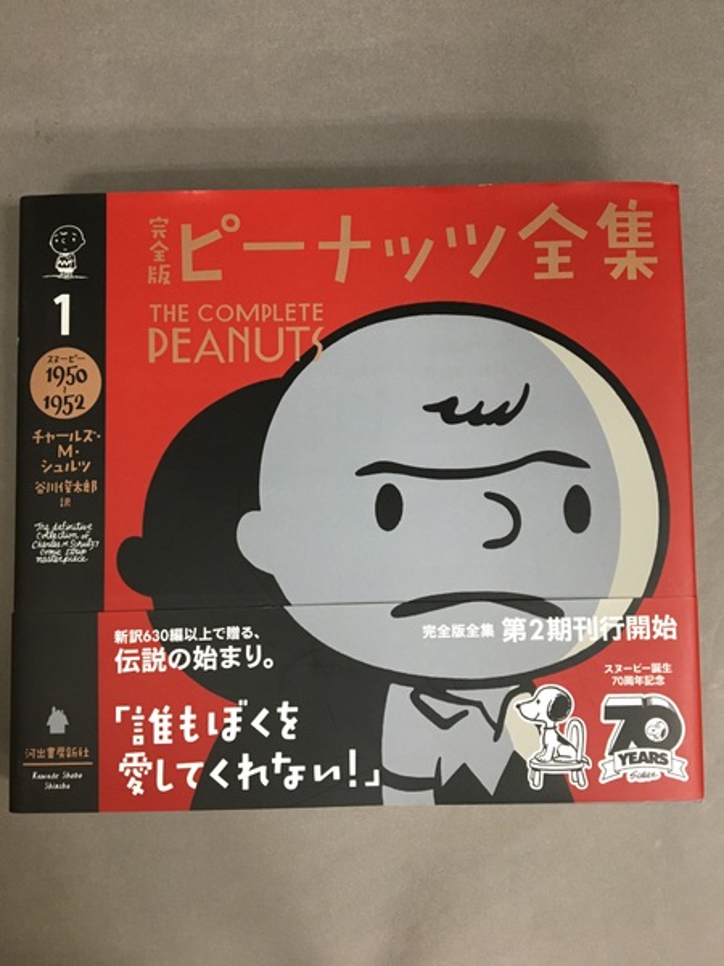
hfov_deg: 48.2
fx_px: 809
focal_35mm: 29
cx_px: 362
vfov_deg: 61.7
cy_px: 483
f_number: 2.2
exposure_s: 1/30
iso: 125
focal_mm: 4.15
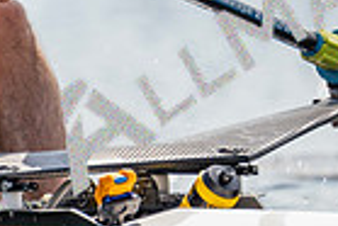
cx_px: -148
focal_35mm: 2499
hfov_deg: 0.8
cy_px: -35
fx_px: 23487
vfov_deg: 0.6
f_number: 6.3
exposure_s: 1/1600
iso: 250
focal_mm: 600
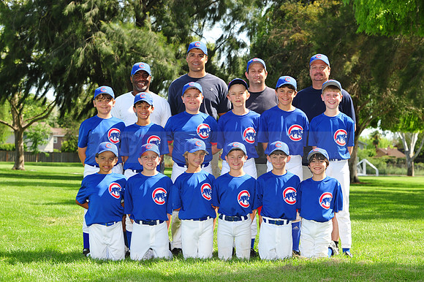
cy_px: 141
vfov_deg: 11.4
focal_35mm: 120
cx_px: 212
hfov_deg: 17.1
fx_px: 1412
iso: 200
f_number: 8
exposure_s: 1/160
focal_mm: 120
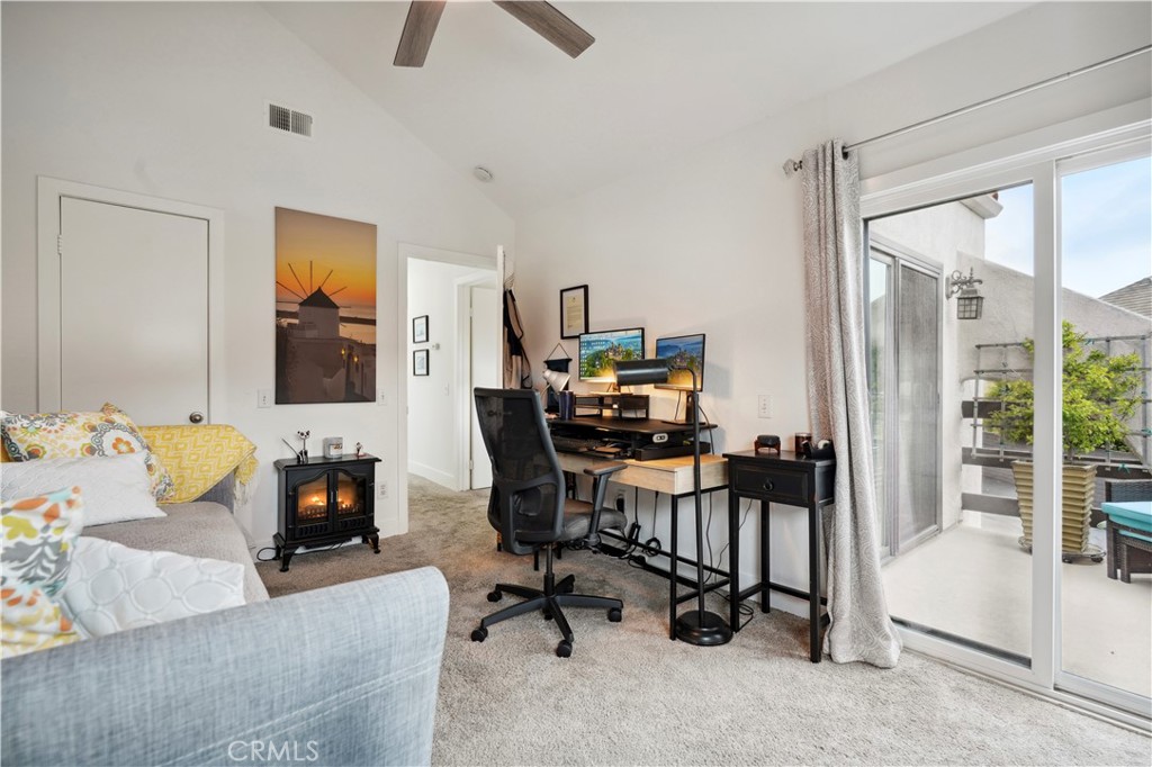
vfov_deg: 73.7
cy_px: 384
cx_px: 576
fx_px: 512
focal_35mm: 16
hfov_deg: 96.8
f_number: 8
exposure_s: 1/20
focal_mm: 16
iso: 400
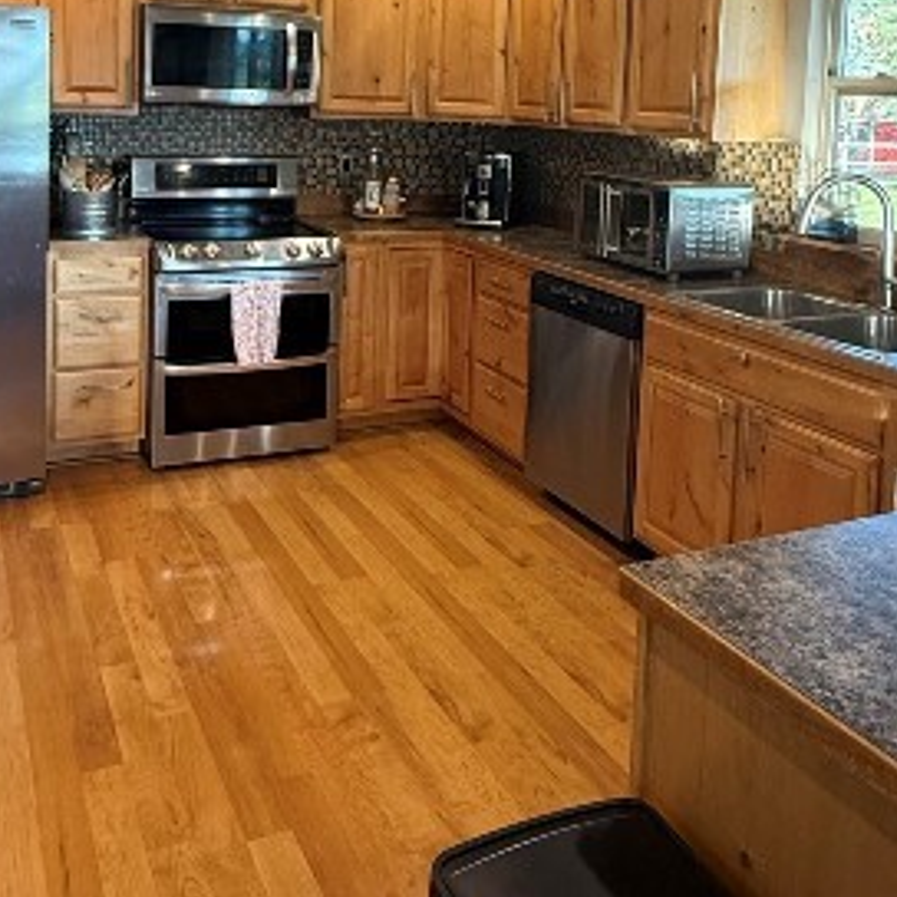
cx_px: 376
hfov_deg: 47.0
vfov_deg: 44.6
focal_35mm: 35
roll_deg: -2.0
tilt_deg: -2.6
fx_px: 1026
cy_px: 162
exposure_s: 1/60
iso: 320
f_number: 2.2
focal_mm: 2.22
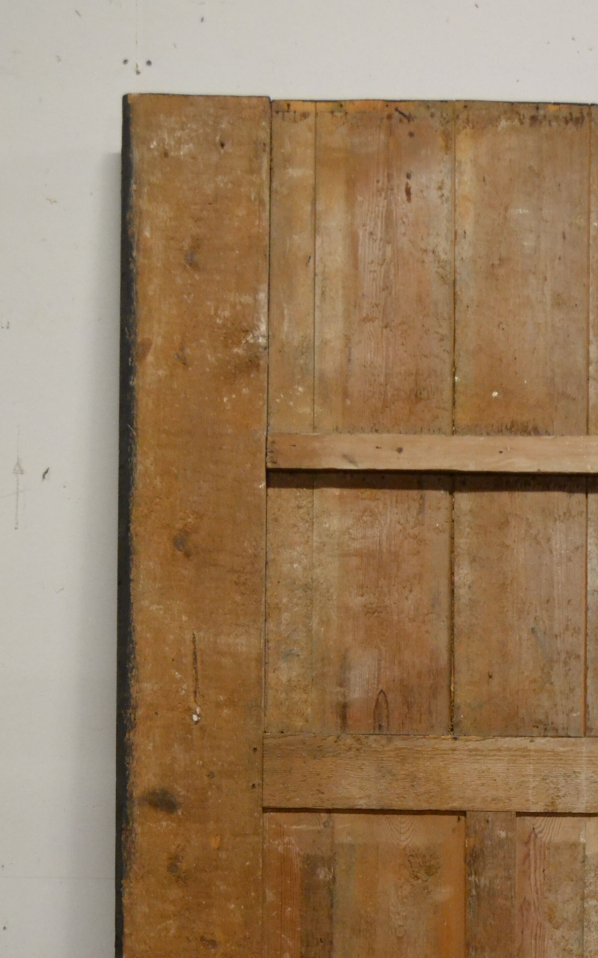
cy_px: 774
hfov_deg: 15.0
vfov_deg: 23.5
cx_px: 427
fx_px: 2264
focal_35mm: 87
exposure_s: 1/50
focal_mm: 35
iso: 3200
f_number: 5
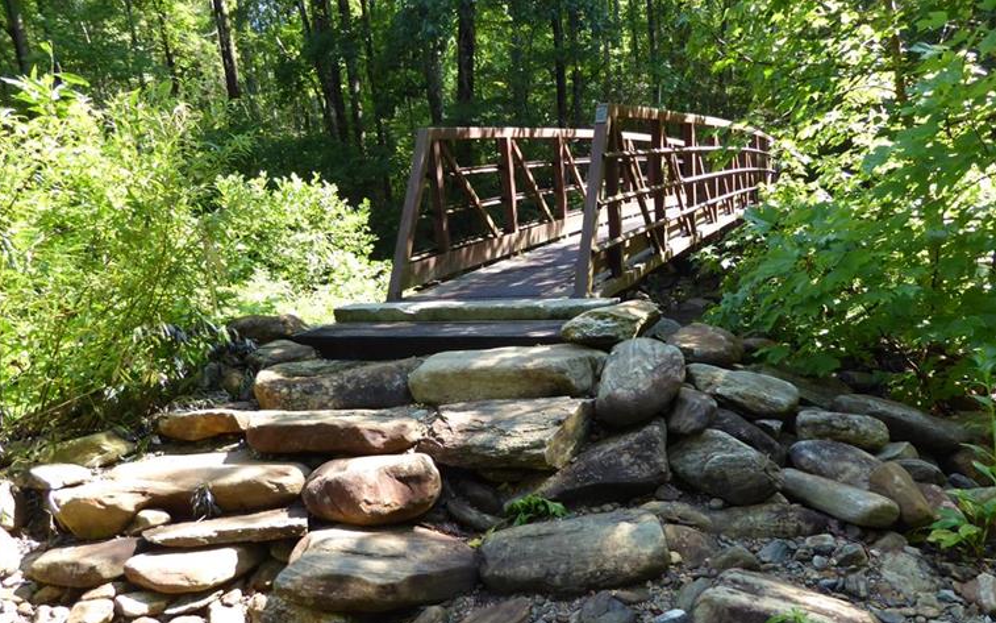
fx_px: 760
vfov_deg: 44.1
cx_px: 512
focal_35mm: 28
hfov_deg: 66.5
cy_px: 394
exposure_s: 1/160
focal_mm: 4.3
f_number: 3.3
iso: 200
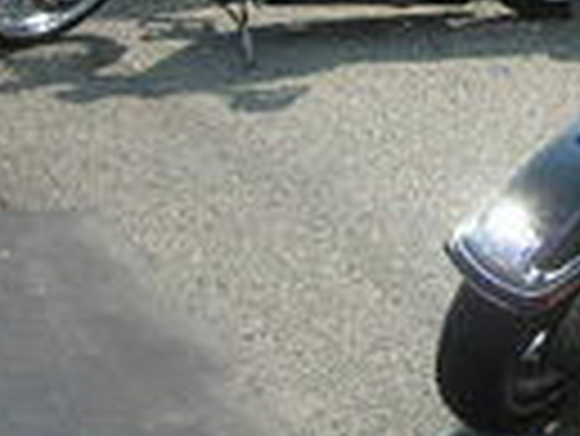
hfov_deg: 16.6
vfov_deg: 12.1
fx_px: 1979
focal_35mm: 118
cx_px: 405
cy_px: -157
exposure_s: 1/519
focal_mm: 6.3
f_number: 3.2
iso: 50
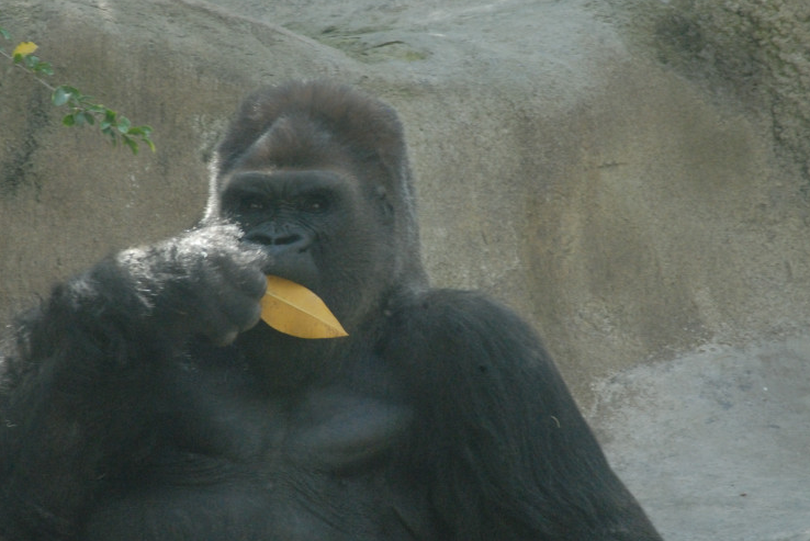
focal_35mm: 488
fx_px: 10986
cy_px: 274
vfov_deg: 2.8
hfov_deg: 4.2
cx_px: 375
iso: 1600
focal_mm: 300
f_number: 16
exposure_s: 1/90
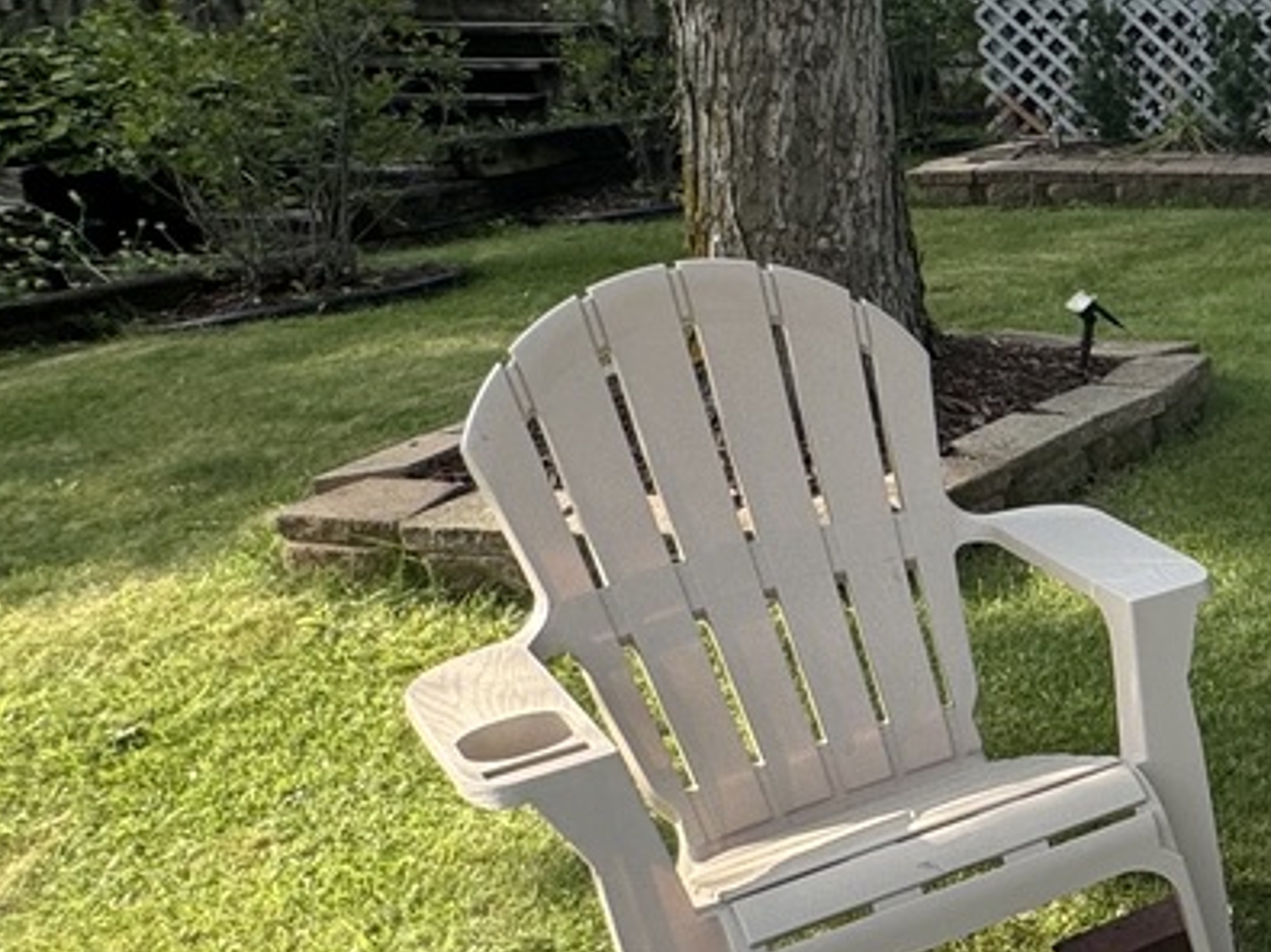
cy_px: 386
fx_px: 1872
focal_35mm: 51
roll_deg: +0.0
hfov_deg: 25.4
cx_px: 2014
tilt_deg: -12.0
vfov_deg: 28.5
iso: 40
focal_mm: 2.22
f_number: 2.2
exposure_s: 1/390
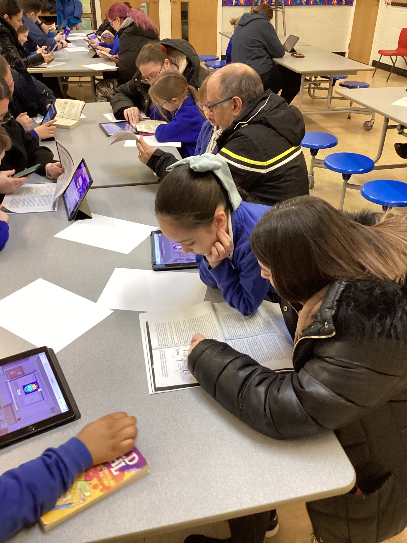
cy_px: 272
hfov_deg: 45.4
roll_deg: +1.6
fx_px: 486
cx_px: 204
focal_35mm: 31
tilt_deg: -31.3
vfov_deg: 58.4
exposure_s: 1/50
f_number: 2.4
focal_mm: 3.3
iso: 200
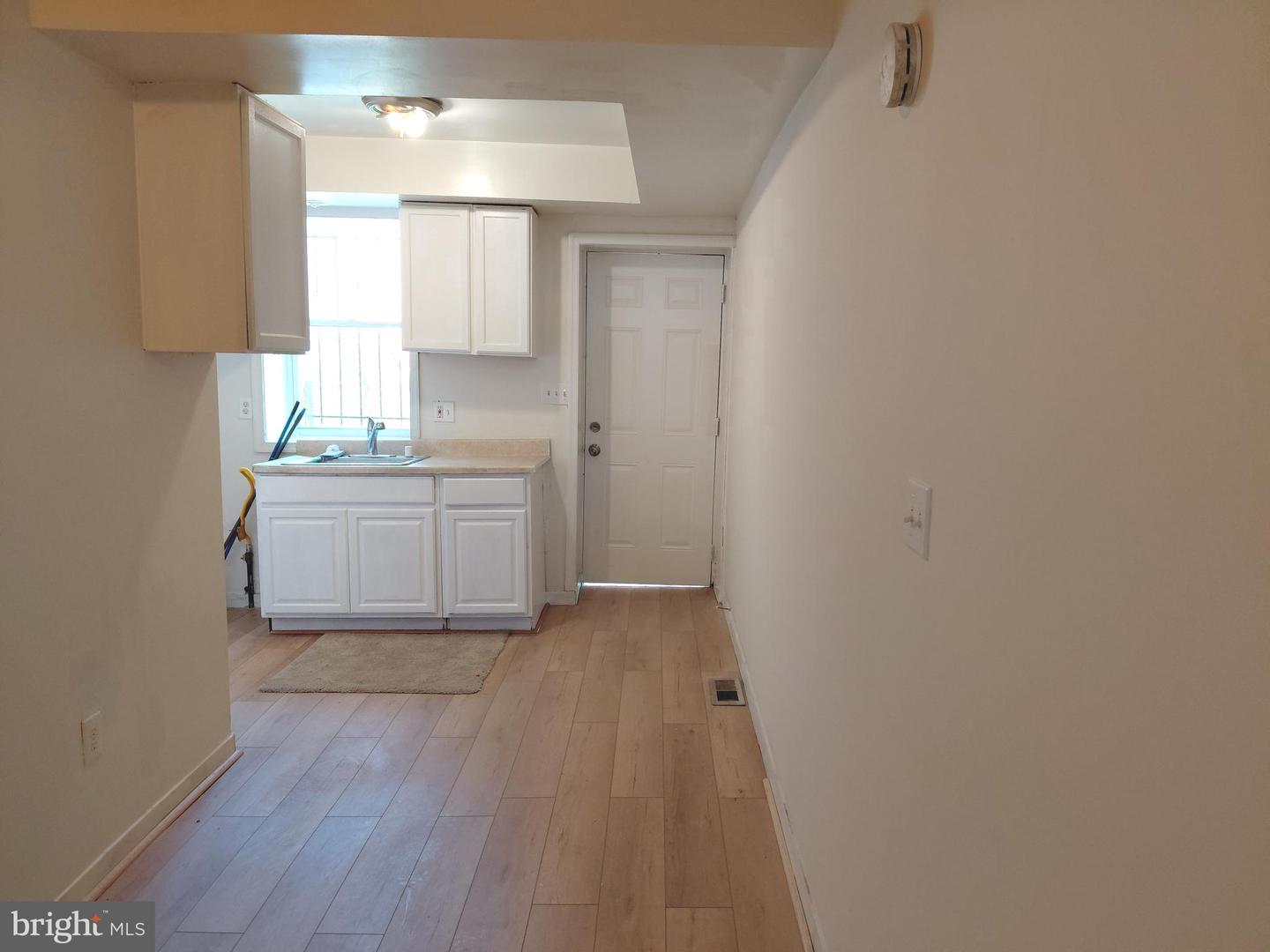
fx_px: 917
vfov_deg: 54.9
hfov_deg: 69.4
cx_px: 635
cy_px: 476
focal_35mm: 25
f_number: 1.8
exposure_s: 1/120
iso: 250
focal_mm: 4.69
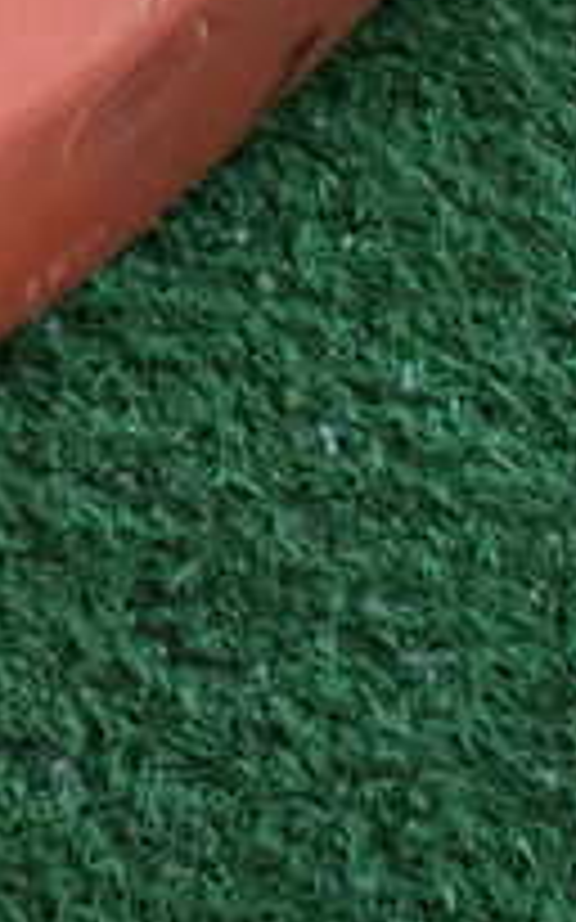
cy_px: 76
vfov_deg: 14.2
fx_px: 3670
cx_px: -243
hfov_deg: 8.8
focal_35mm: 146
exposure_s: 1/50
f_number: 3.1
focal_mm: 8.4
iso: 640
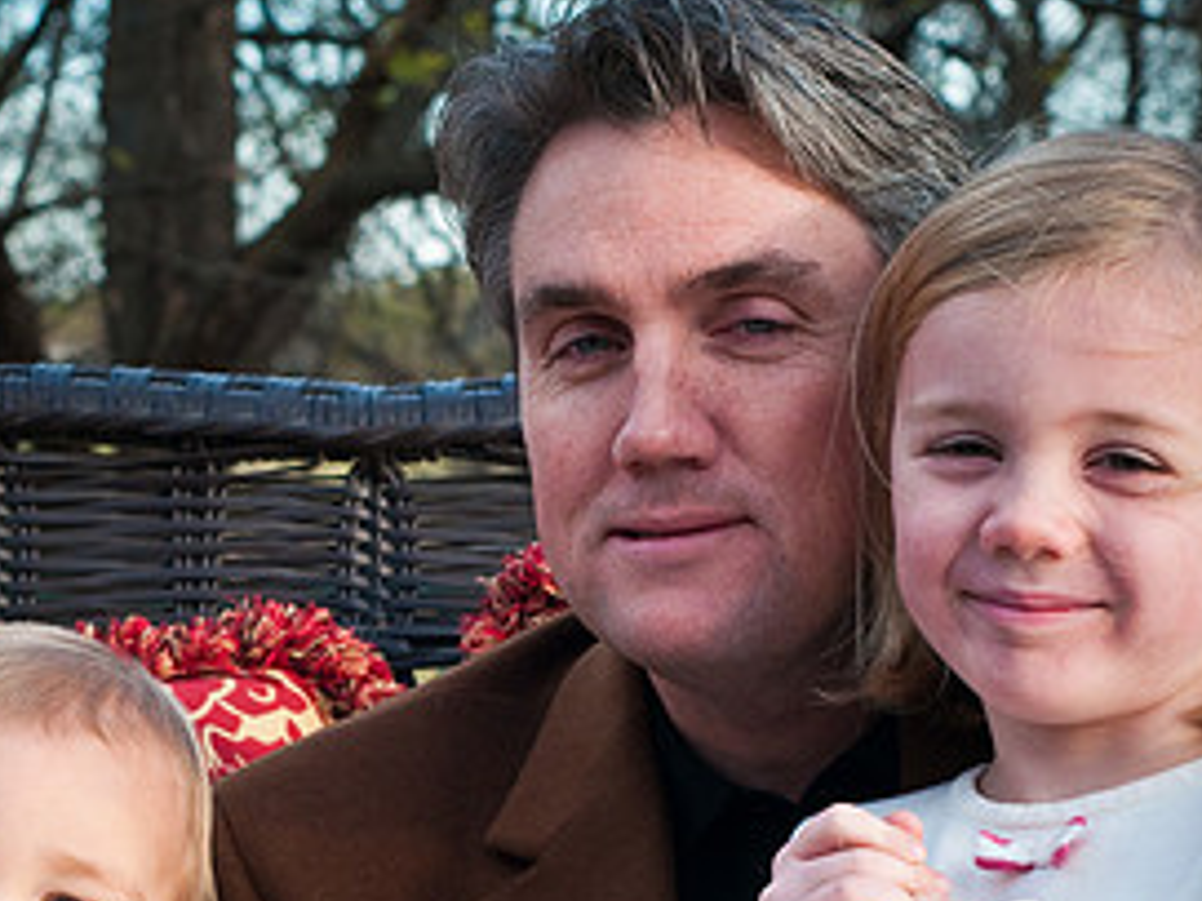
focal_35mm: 154
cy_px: 610
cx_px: 297
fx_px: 5345
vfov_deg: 9.6
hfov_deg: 12.8
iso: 200
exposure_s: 1/200
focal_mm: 50
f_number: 7.1
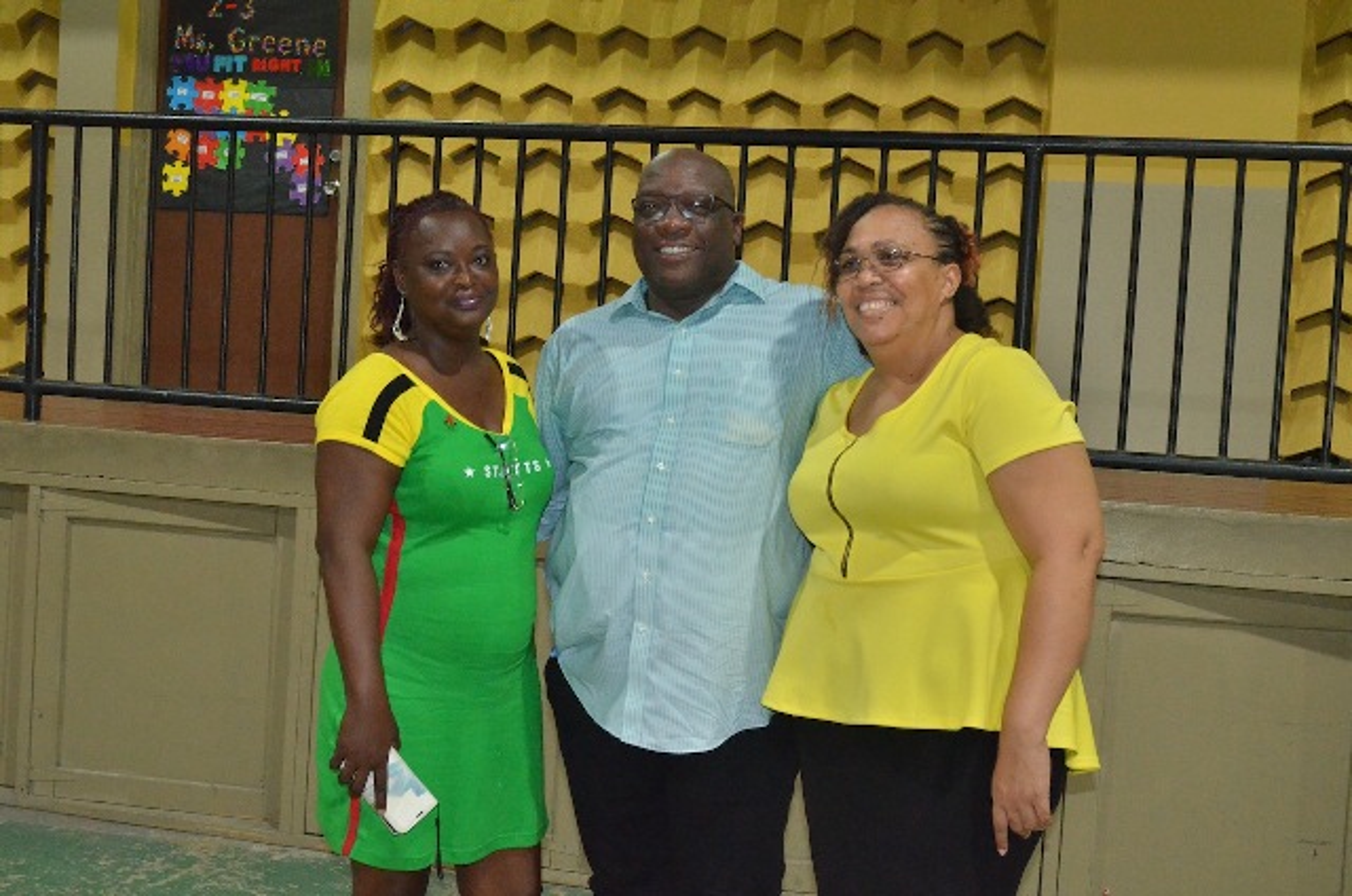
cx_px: 676
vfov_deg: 30.7
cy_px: 448
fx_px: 1630
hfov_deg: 45.0
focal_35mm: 44
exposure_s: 1/125
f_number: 5
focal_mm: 29
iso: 3200
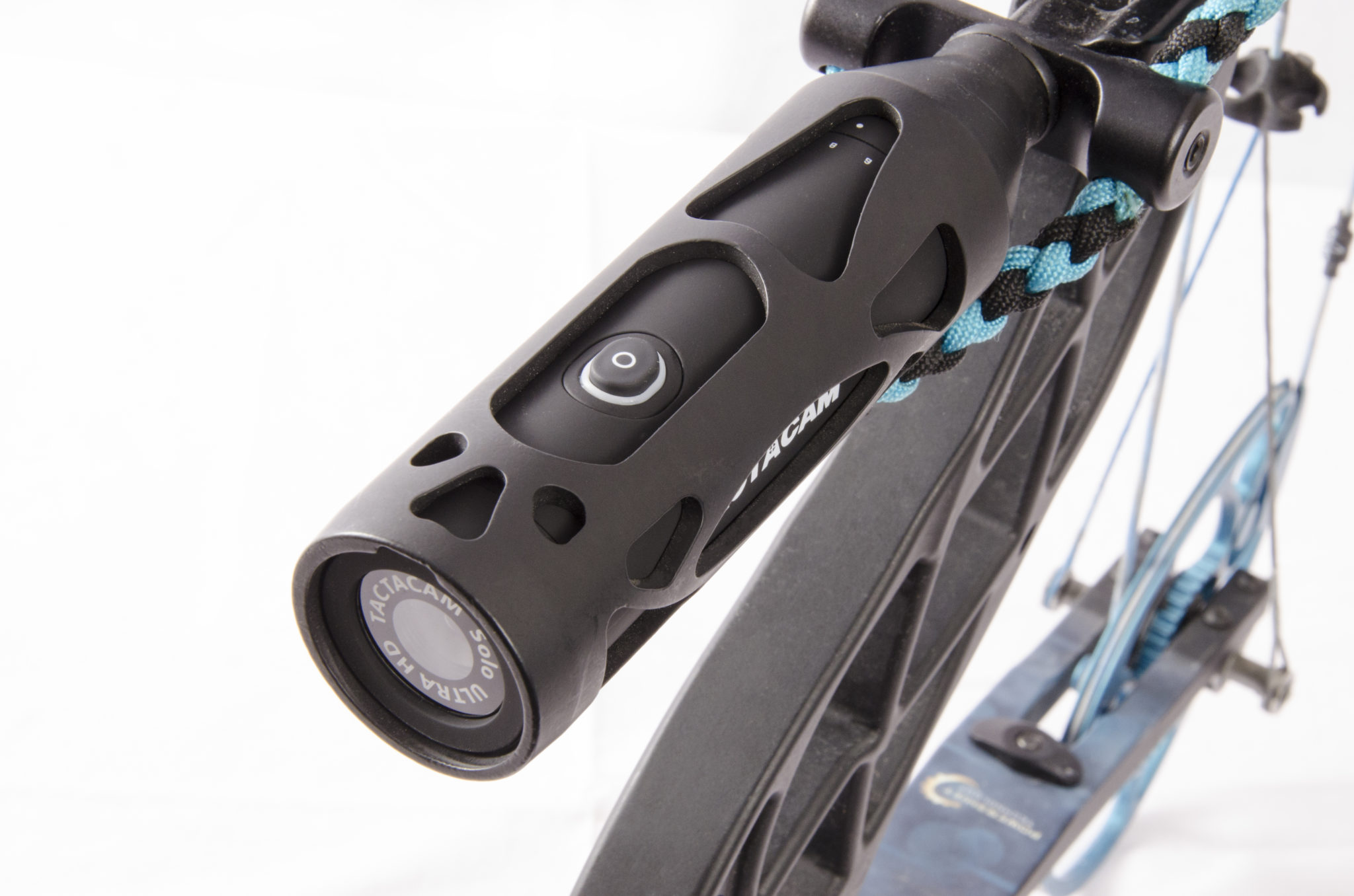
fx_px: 3715
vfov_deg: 13.8
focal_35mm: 99
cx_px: 677
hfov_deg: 20.7
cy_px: 448
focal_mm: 66
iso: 800
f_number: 20
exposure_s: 1/60
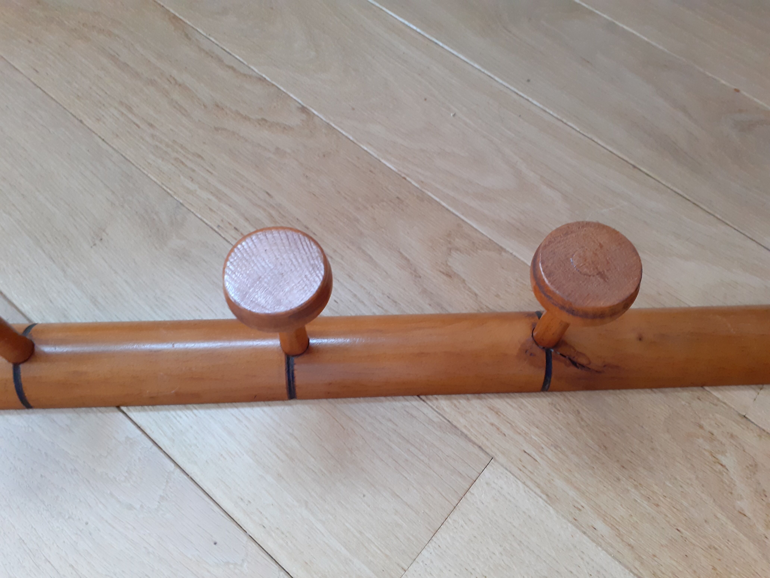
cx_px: 385
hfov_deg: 65.3
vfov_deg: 51.4
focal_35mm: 27
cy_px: 289
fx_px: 601
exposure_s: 1/50
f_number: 1.9
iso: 200
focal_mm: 3.6
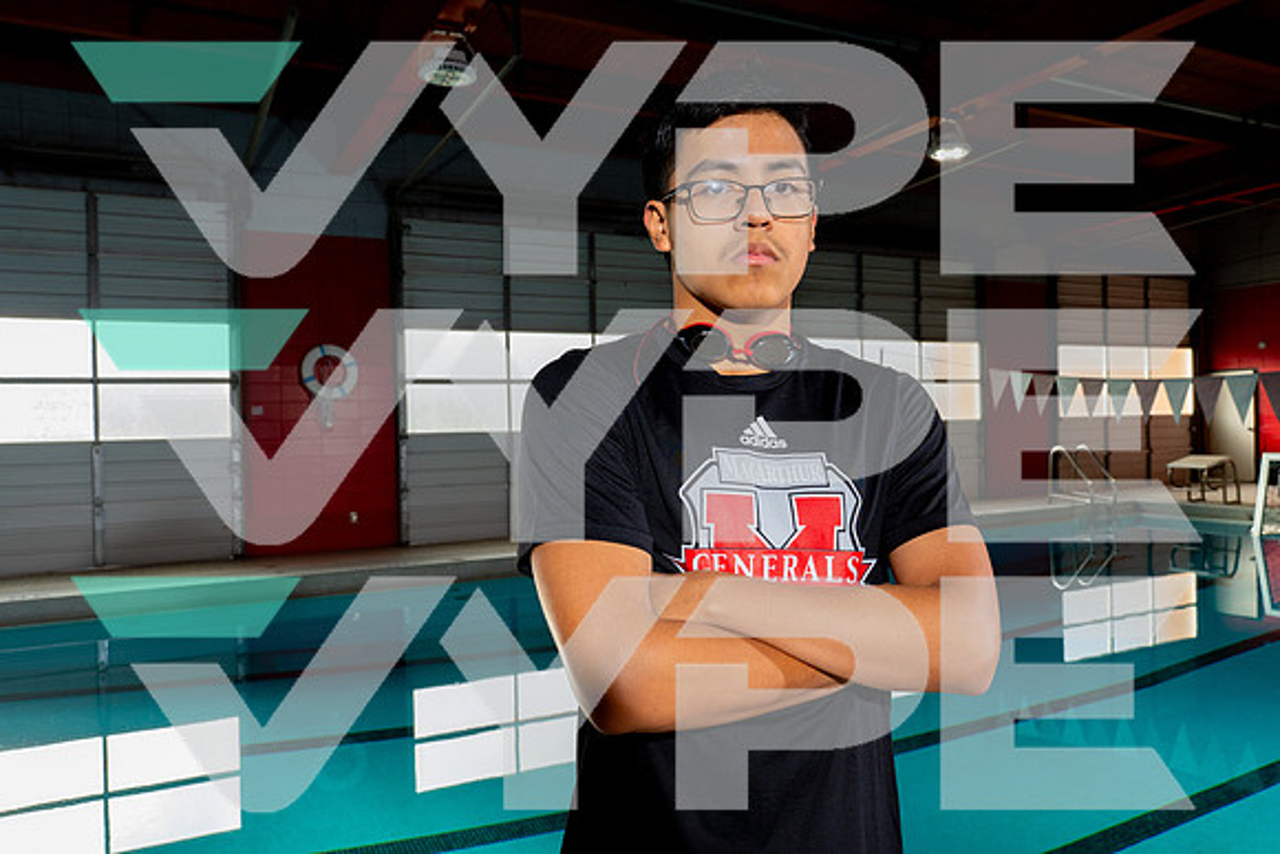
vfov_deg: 46.4
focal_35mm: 28
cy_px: 427
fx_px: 996
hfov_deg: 65.5
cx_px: 640
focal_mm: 28
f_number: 8
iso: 1000
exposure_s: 1/250
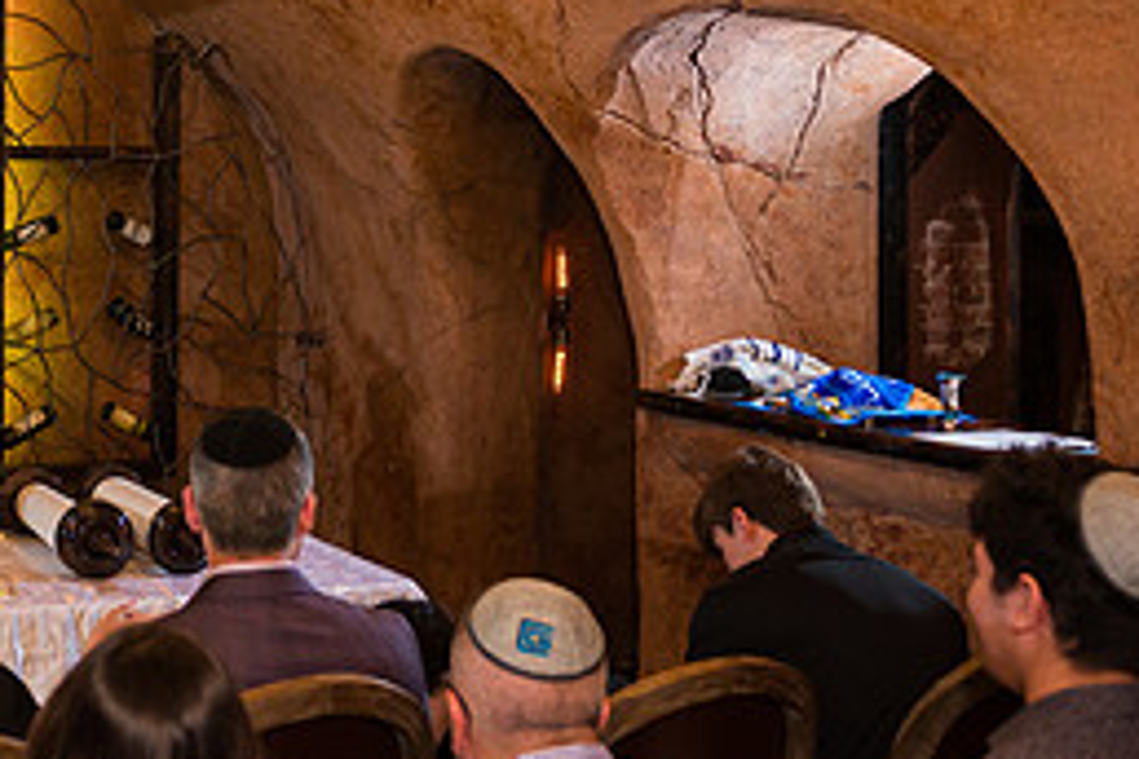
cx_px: 110
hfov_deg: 32.7
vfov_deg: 23.1
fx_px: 1835
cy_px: 186
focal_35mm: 58
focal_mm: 24
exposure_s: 1/200
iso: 1250
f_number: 4
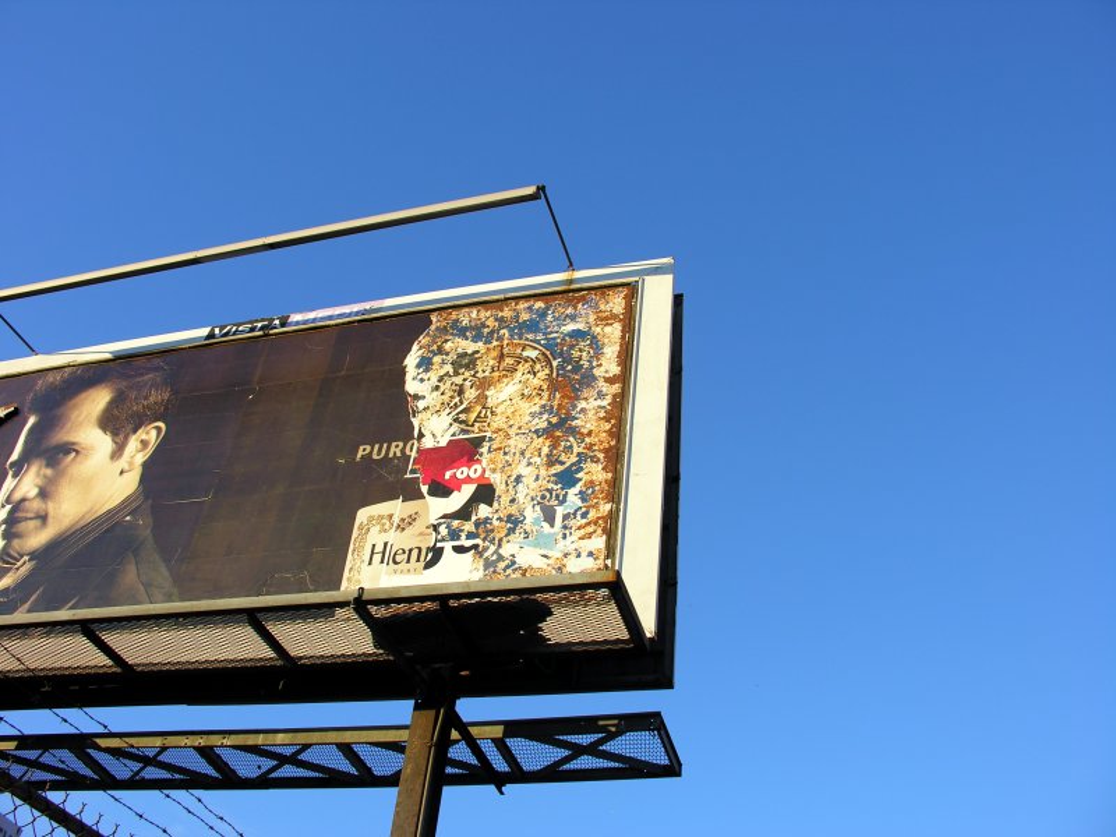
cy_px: 418
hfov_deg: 52.6
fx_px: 1128
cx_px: 558
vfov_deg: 40.7
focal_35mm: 35
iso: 50
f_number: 4
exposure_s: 1/175
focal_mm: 8.9
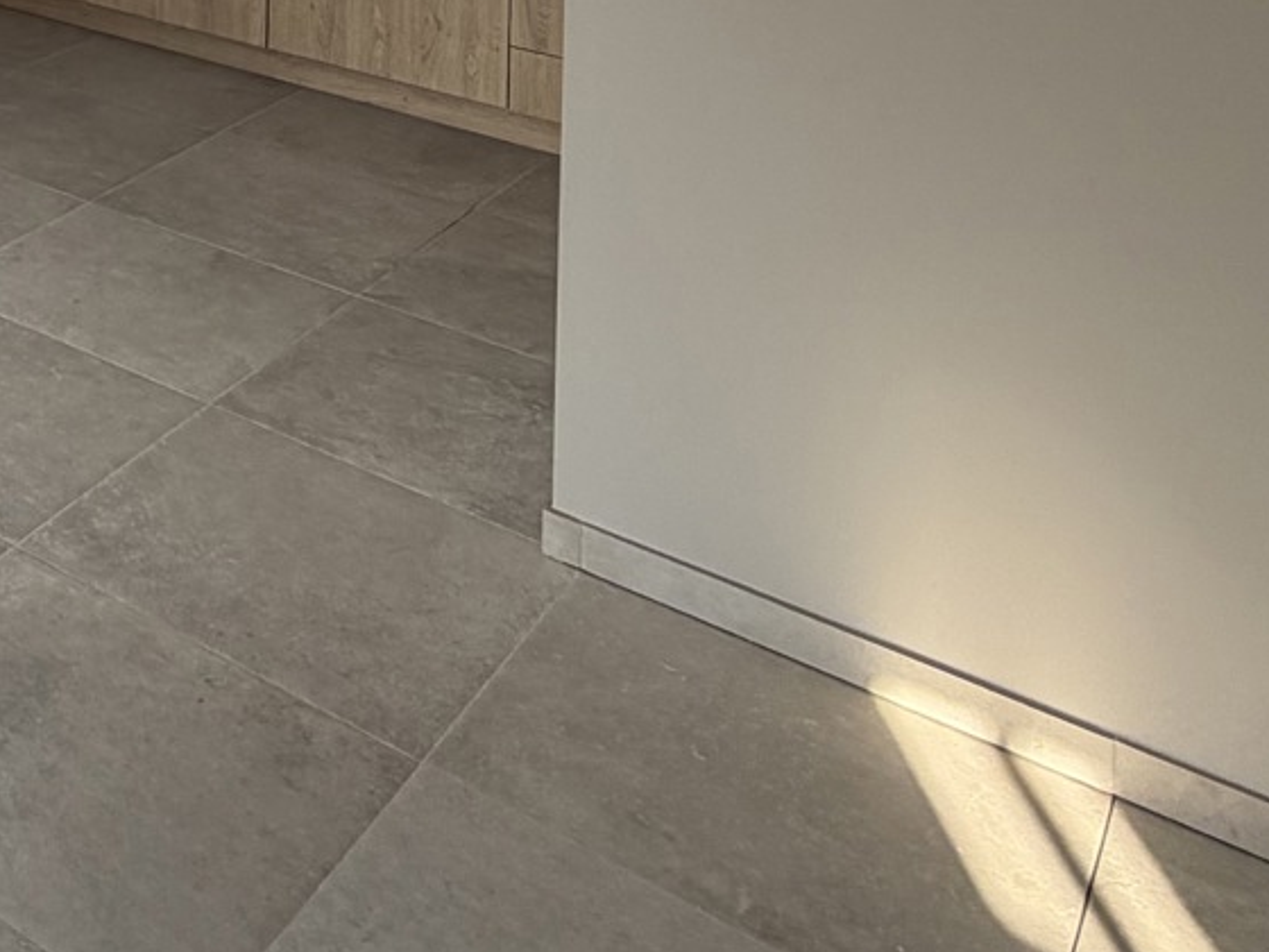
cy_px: -453
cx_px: -406
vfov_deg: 24.2
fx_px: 1760
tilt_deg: -2.6
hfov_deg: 30.6
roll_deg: -0.3
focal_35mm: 48
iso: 40
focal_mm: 2.22
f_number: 2.2
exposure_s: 1/124
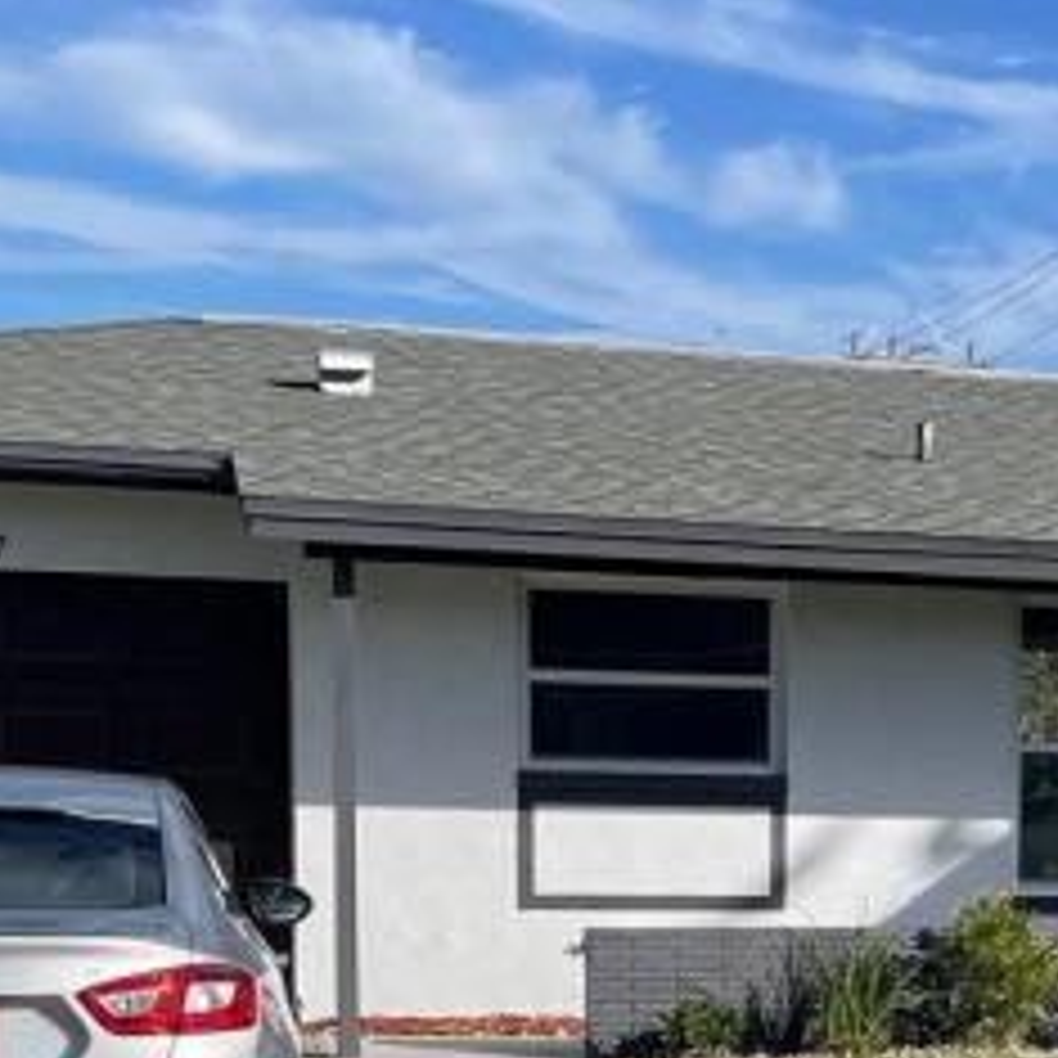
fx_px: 3250
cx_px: 1355
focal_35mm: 94
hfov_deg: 17.4
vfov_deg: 17.9
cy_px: 1112
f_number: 1.6
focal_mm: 4.2
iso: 32
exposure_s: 1/4292
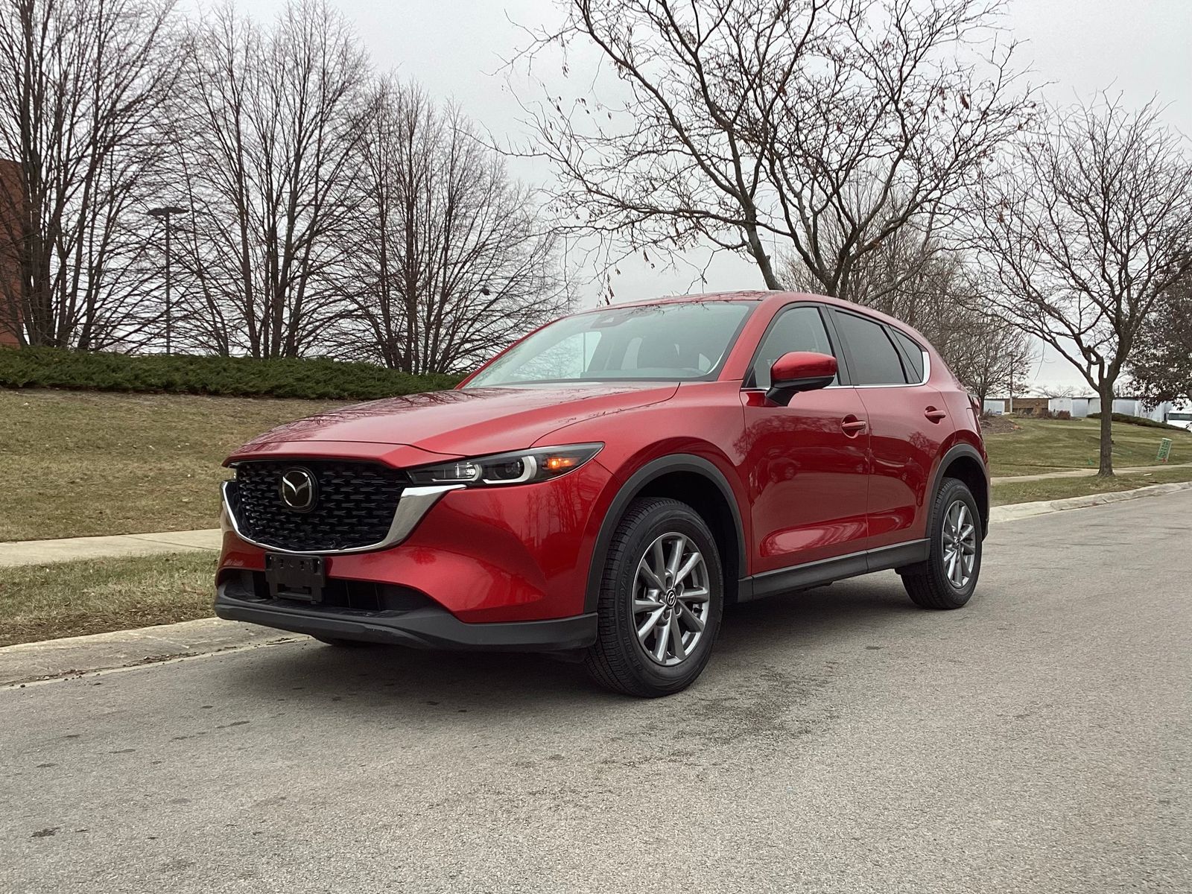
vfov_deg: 45.4
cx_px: 596
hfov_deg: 58.4
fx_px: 1067
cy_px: 447
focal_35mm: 31
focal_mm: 3.3
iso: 25
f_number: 2.4
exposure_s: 1/120
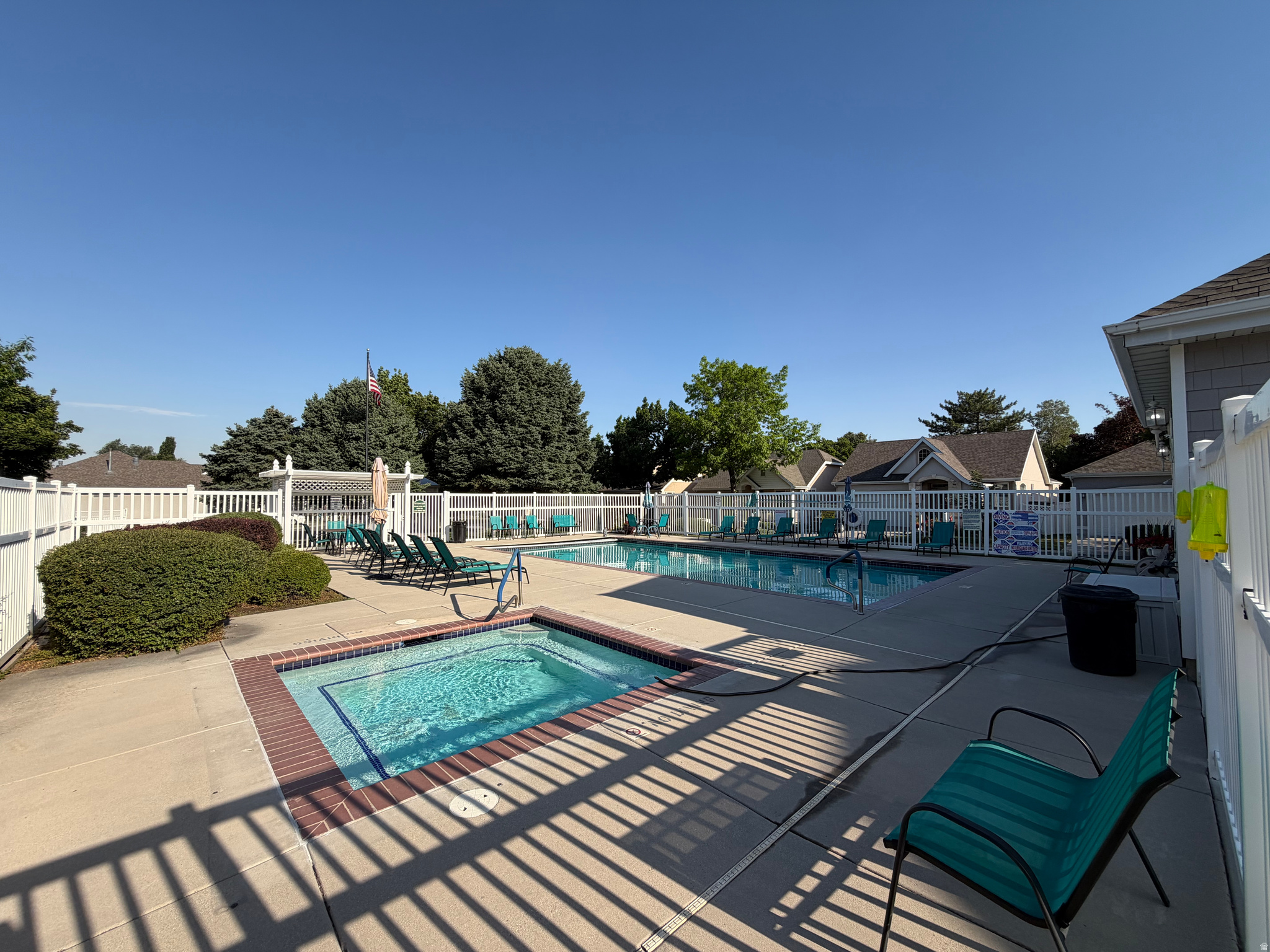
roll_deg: -0.2
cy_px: 476
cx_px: 635
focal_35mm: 14
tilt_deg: +2.7
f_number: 2.2
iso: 20
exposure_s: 1/770
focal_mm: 2.22
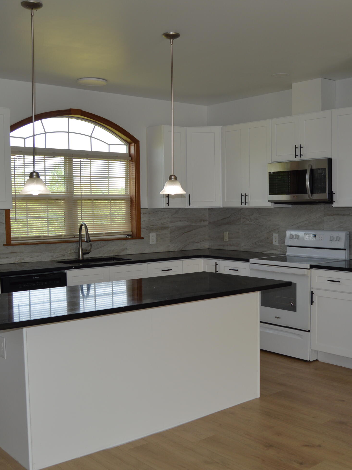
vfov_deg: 46.8
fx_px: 542
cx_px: 210
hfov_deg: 35.8
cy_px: 240
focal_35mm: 40
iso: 110
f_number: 4
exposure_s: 1/125
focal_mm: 18
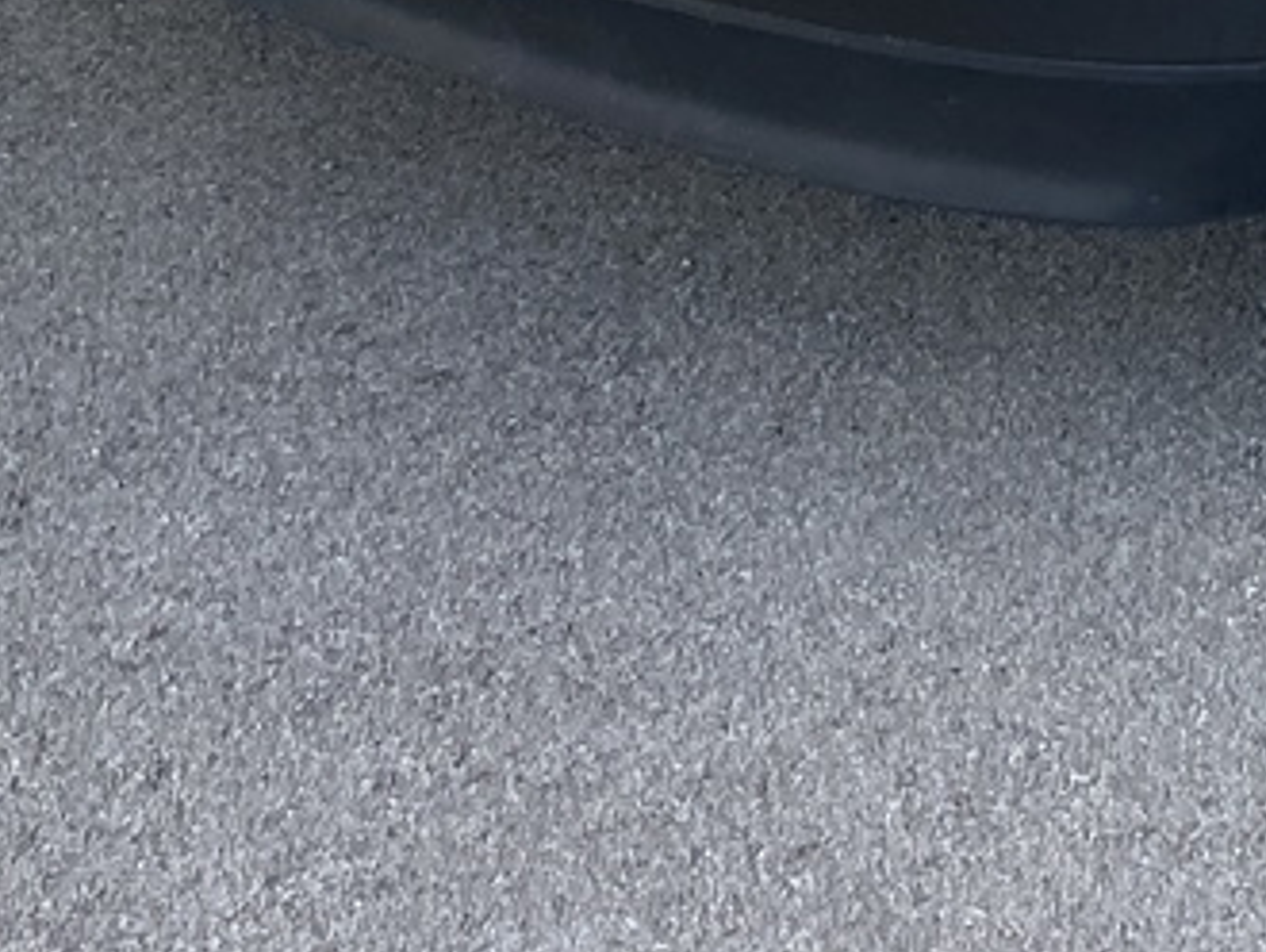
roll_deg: +2.1
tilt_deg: -14.8
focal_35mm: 122
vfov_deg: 10.9
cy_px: -1056
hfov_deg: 15.0
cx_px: 1868
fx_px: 4465
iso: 20
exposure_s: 1/311
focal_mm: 3.99
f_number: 1.8
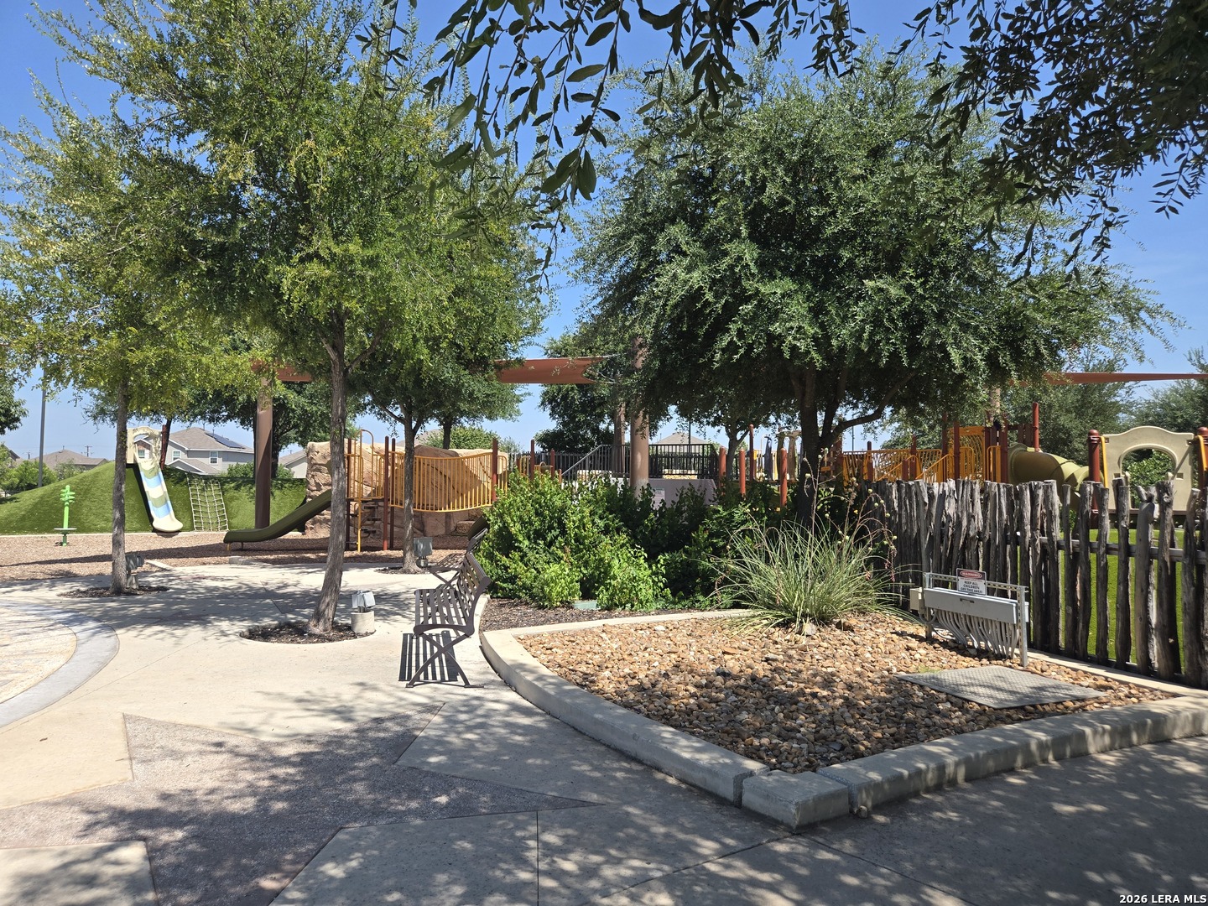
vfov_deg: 58.9
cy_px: 453
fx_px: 803
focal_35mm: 23
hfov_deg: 73.9
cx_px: 604
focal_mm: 5.4
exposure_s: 1/2921
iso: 64
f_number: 1.8
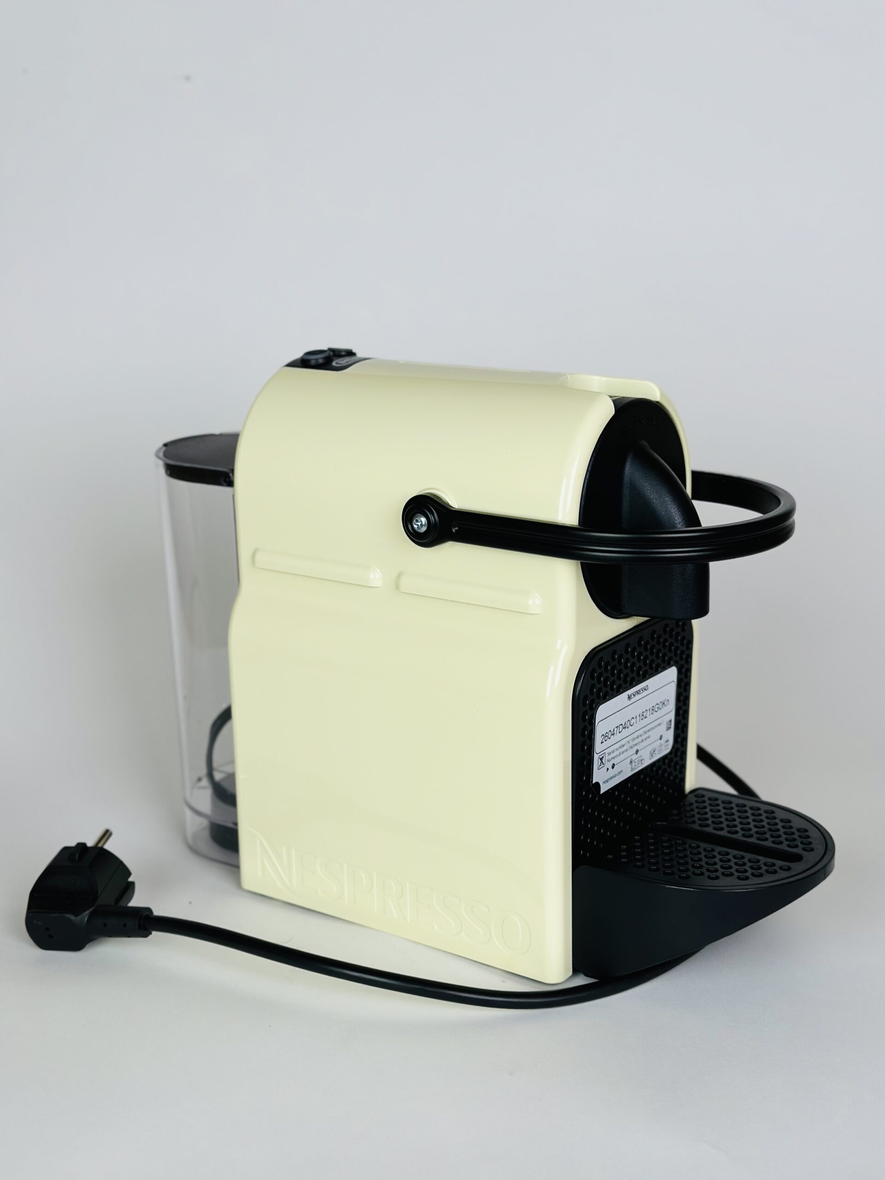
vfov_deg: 39.7
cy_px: 590
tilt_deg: -15.3
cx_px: 442
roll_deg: +1.0
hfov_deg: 30.3
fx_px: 1636
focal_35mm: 48
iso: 80
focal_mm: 6.86
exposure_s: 1/1357
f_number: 1.78
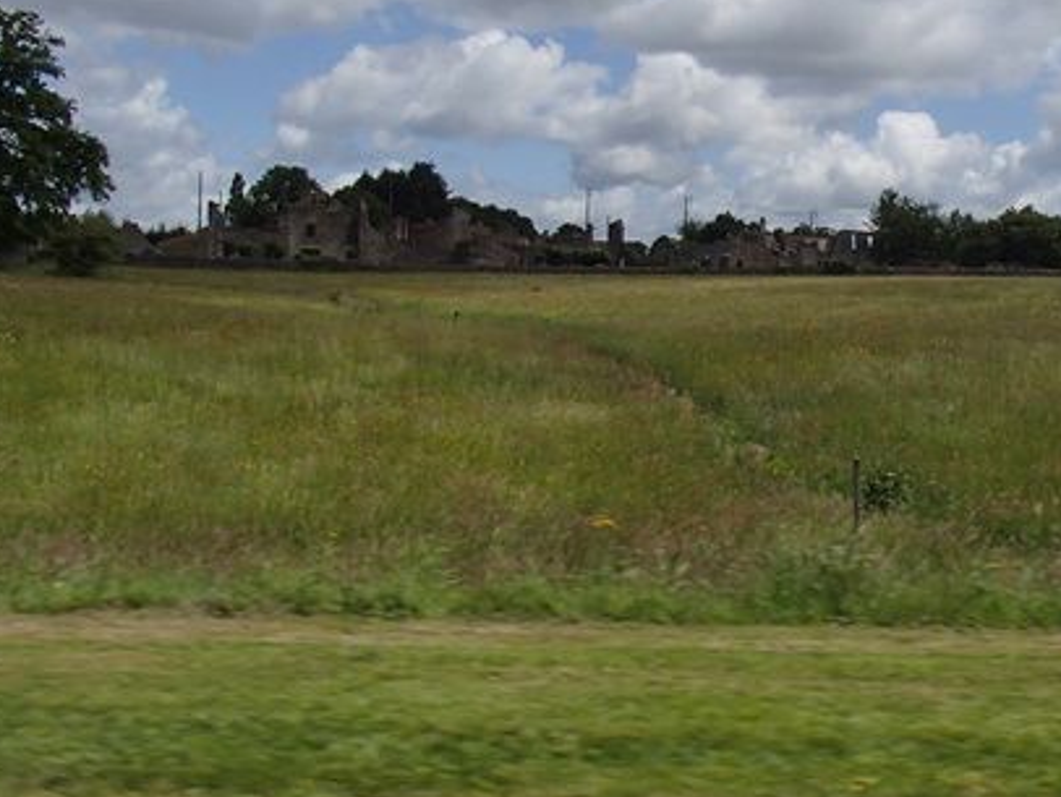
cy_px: 319
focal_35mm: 50
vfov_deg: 29.1
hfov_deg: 36.1
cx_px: 929
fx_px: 1533
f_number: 11
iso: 125
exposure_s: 1/250
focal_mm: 5
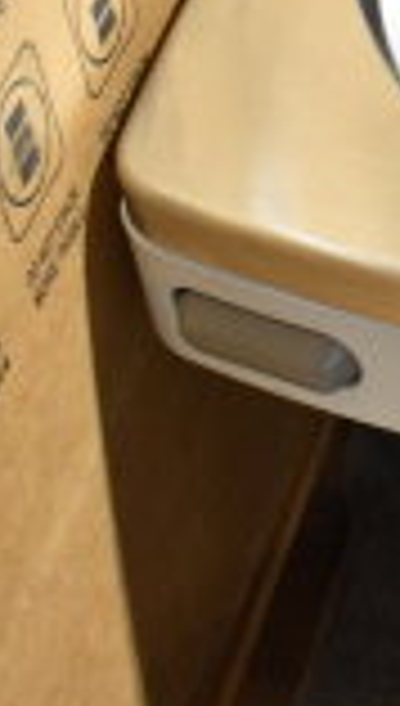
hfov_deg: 8.0
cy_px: 384
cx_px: 1142
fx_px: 2512
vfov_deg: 16.0
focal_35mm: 134
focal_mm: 22
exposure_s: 1/30
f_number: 3.8
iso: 560
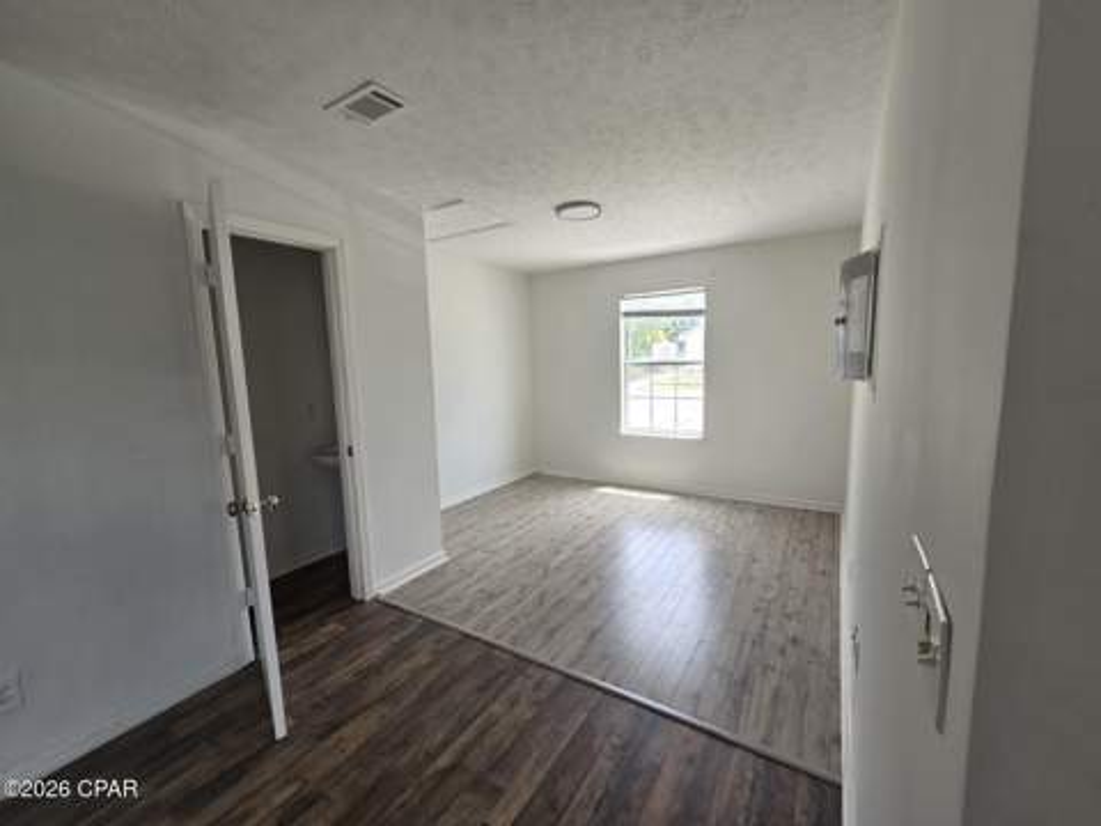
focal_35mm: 13
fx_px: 413
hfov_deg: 106.2
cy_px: 413
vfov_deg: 89.9
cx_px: 550
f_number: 2.2
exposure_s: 1/145
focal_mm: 2.2
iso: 50
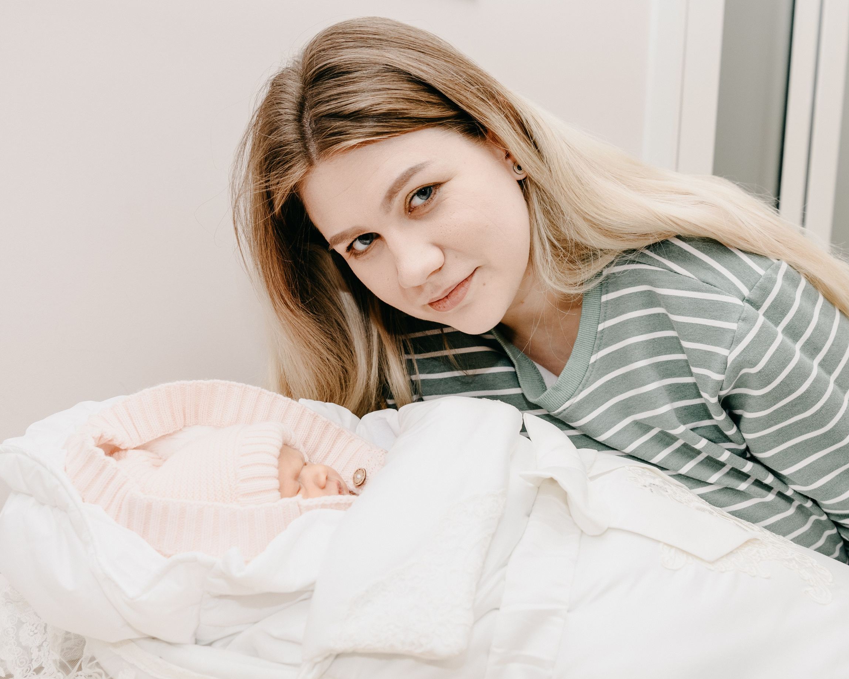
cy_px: 307
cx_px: 431
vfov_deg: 37.3
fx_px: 1005
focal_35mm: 40
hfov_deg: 45.8
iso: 320
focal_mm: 28
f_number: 4.5
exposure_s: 1/160
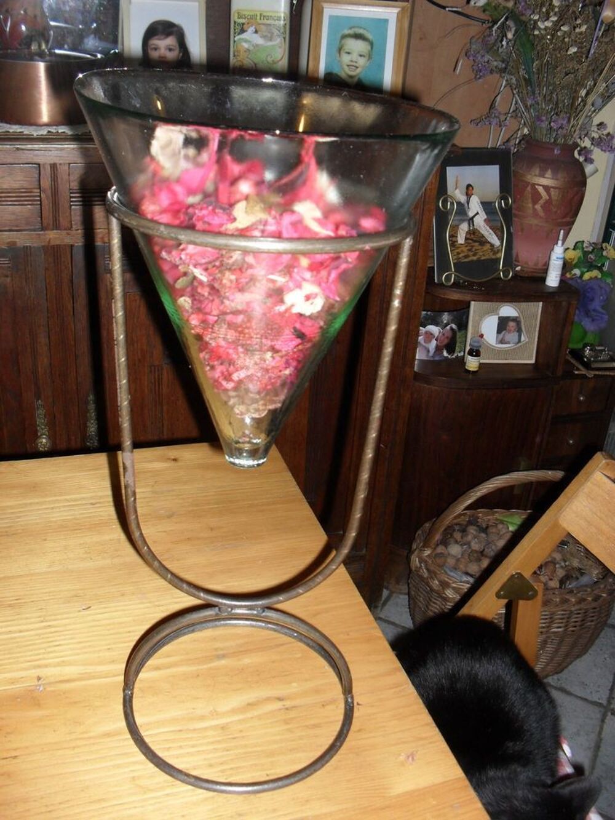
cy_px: 410
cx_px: 308
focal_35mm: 35
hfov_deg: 40.7
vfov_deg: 52.6
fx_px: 829
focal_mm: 6.3
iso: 200
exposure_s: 1/45
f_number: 3.2
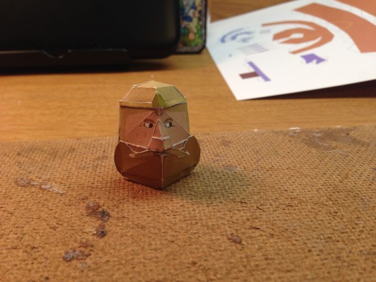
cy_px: 141
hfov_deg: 55.4
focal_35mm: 33
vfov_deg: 42.9
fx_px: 358
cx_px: 188
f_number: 2.4
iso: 64
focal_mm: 4.12
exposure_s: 1/40
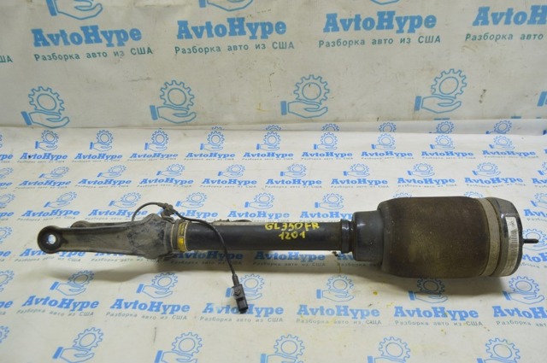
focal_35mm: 27
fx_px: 410
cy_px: 182
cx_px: 274
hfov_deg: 67.4
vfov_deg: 47.8
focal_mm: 18
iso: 400
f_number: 5.6
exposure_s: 1/20
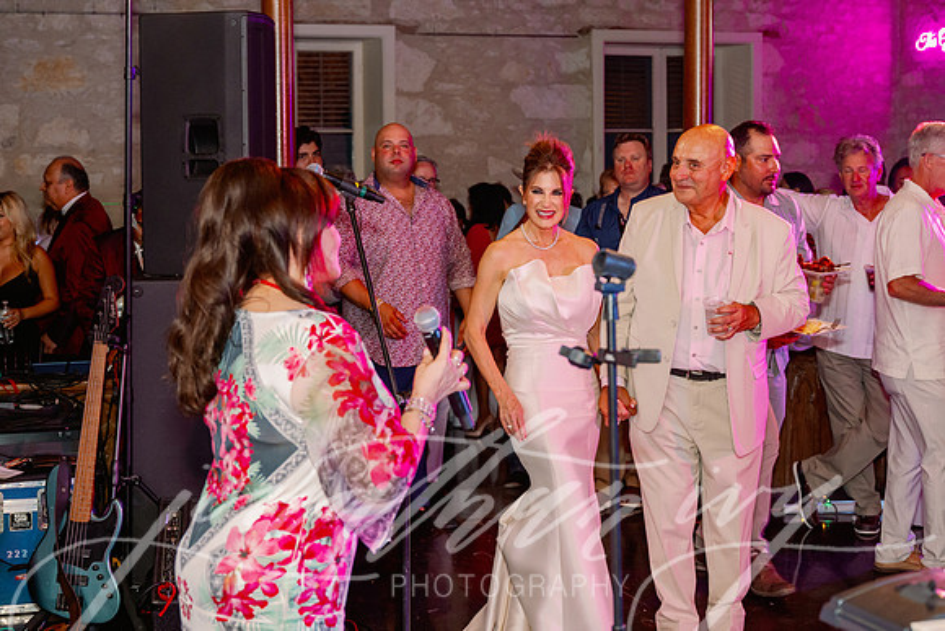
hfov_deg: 33.3
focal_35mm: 60
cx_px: 440
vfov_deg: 22.5
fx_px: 1577
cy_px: 219
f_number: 3.5
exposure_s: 1/160
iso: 1000
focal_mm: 46
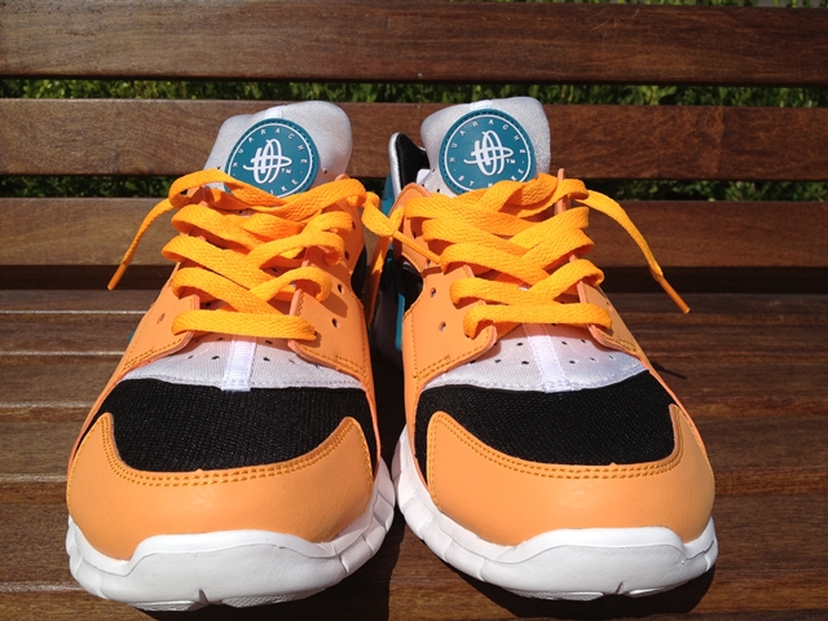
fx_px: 837
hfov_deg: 52.6
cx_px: 414
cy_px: 310
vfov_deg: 40.7
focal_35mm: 35
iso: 64
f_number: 2.4
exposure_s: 1/3247
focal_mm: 4.28
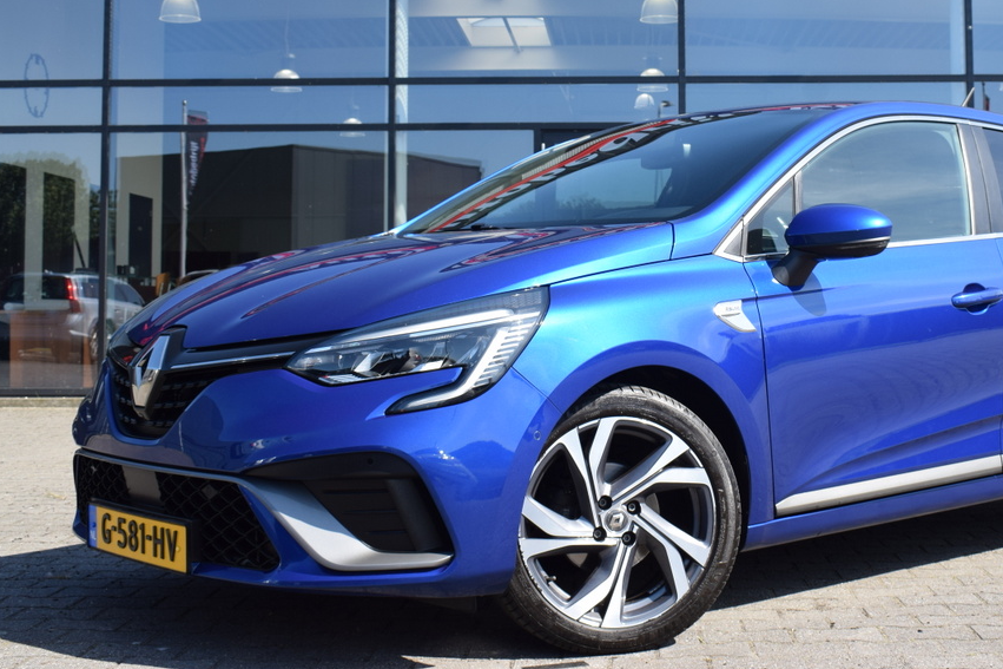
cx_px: 645
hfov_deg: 36.0
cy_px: 201
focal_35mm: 55
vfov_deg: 24.4
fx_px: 1532
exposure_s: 1/250
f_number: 8
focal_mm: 26
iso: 220
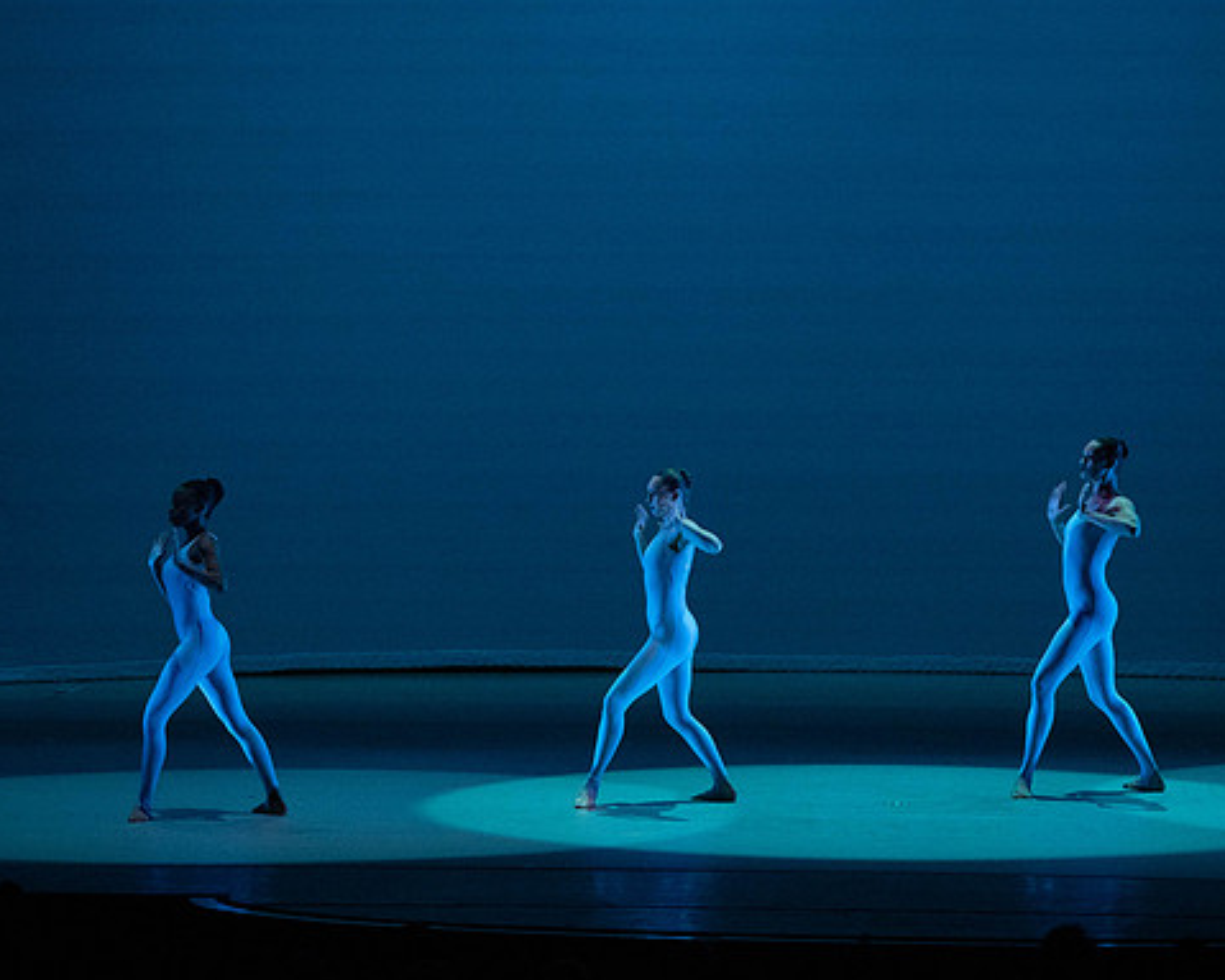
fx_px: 6923
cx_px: 673
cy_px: 493
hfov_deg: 10.1
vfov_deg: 8.1
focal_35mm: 191
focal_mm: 168
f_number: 5.6
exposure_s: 1/400
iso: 16000
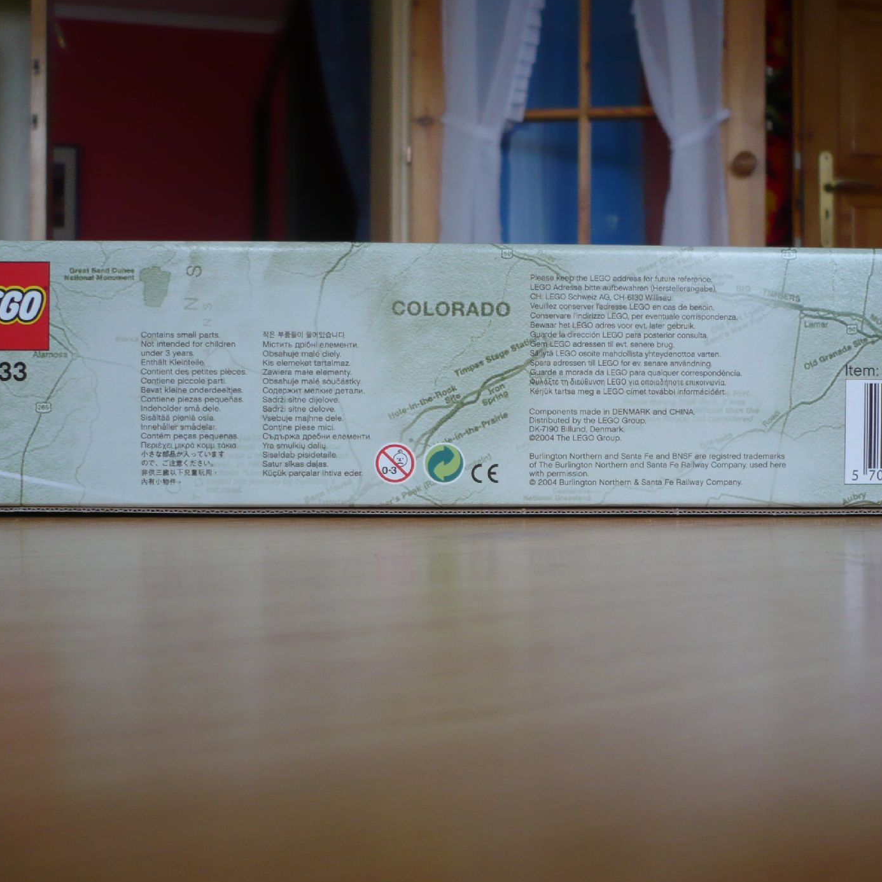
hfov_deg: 38.3
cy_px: 430
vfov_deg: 38.3
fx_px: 1268
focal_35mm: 44
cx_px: 509
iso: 100
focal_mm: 5.8
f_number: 2.8
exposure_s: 1/40
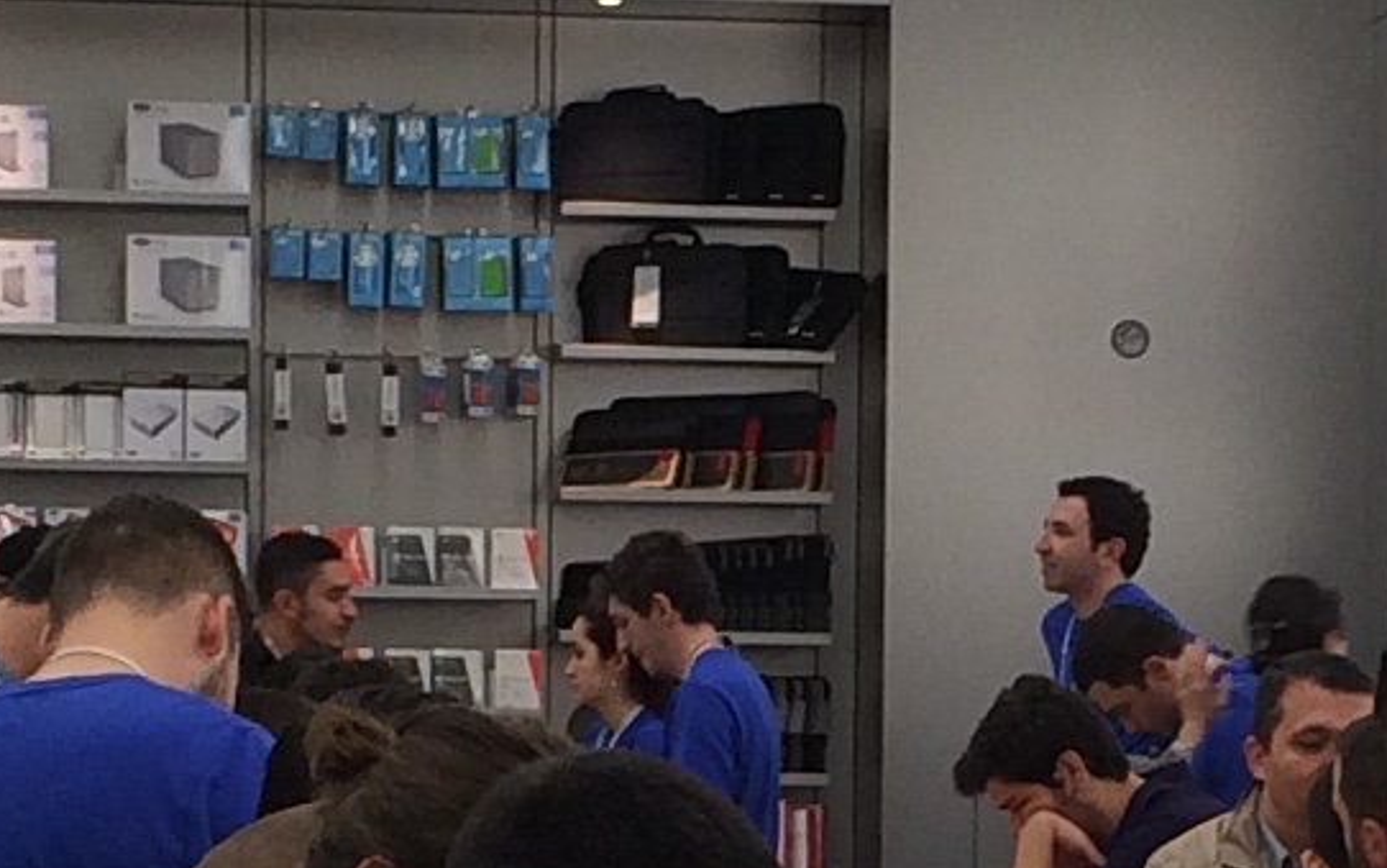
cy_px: 1162
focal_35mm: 185
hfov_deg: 11.3
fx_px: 6994
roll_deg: -1.1
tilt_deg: -6.1
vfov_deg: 7.0
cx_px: 1213
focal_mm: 4.15
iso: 50
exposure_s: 1/60
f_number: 2.2
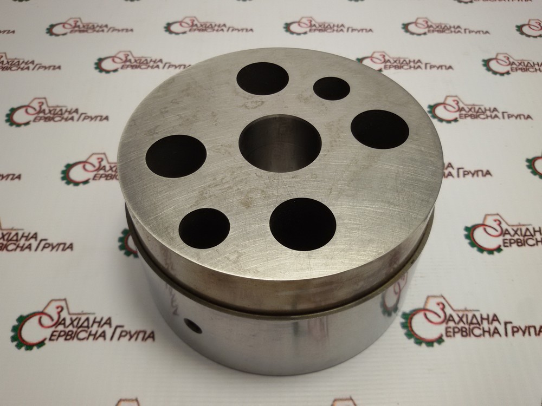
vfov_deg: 45.4
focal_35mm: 31
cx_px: 271
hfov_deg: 58.4
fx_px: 485
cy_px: 203
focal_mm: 2.93
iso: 40
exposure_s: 1/100
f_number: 2.4
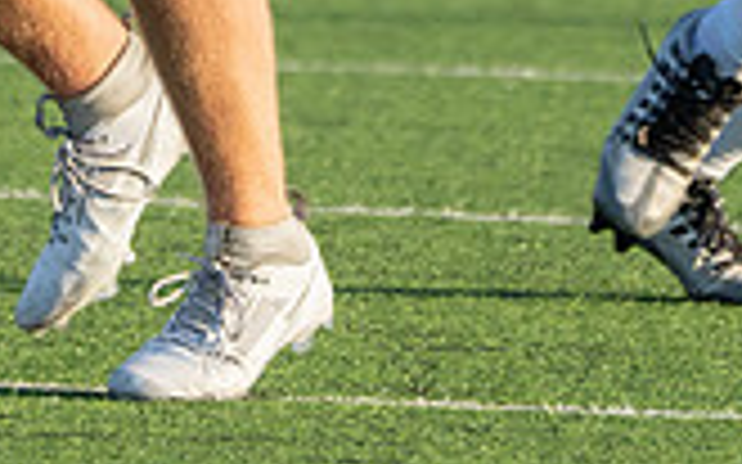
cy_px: -438
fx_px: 38105
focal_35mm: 1885
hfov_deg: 1.1
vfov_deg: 0.7
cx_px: 248
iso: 640
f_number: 5.6
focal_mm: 400
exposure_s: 1/1250
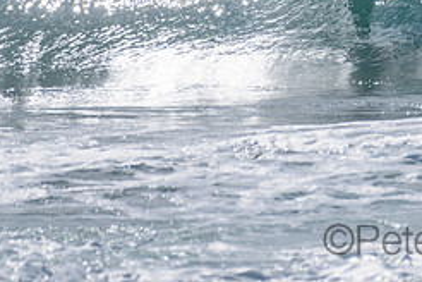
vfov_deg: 1.0
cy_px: -120
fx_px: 16926
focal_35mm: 1444
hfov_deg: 1.4
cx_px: 385
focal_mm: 500
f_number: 5.6
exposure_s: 1/2000
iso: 64
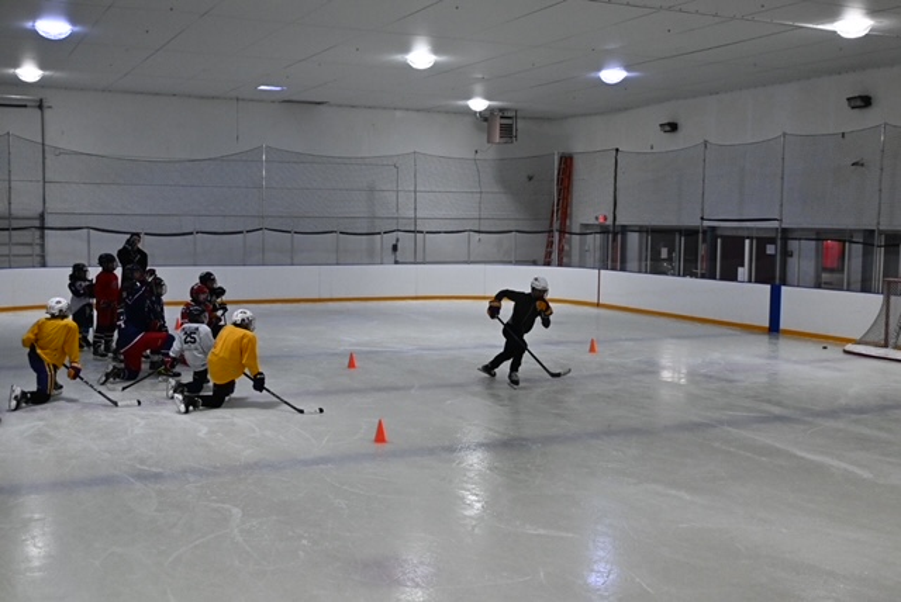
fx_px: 996
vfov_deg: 33.7
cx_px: 450
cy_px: 301
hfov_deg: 48.7
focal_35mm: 40
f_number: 4.5
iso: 2500
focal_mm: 26.5
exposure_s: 1/500
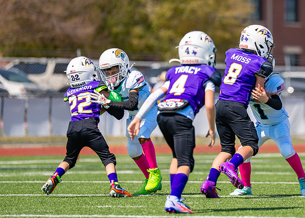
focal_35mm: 350
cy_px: 106
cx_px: 267
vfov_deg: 4.1
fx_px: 3027
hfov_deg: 5.8
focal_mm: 200
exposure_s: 1/2000
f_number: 2.8
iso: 100
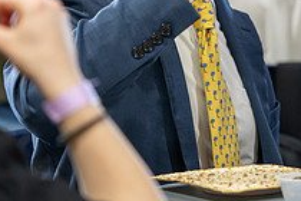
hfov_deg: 5.7
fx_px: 3018
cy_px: -34
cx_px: 341
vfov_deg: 3.8
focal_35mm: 361
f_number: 2.8
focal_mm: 115
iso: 1600
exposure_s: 1/200
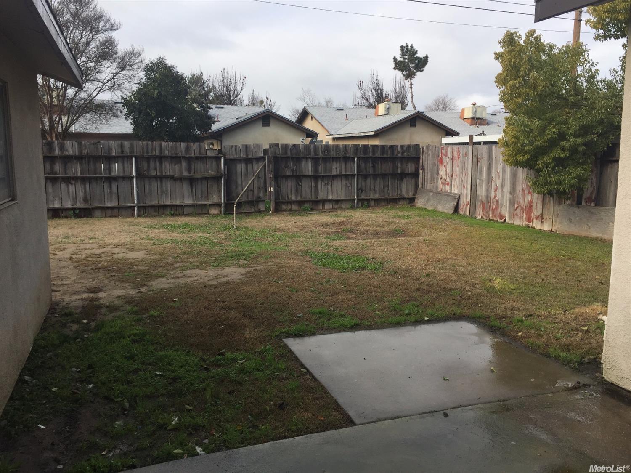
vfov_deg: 48.2
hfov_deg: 61.7
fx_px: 528
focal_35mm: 29
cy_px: 236
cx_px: 316
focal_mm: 4.15
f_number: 2.2
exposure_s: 1/989
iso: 32
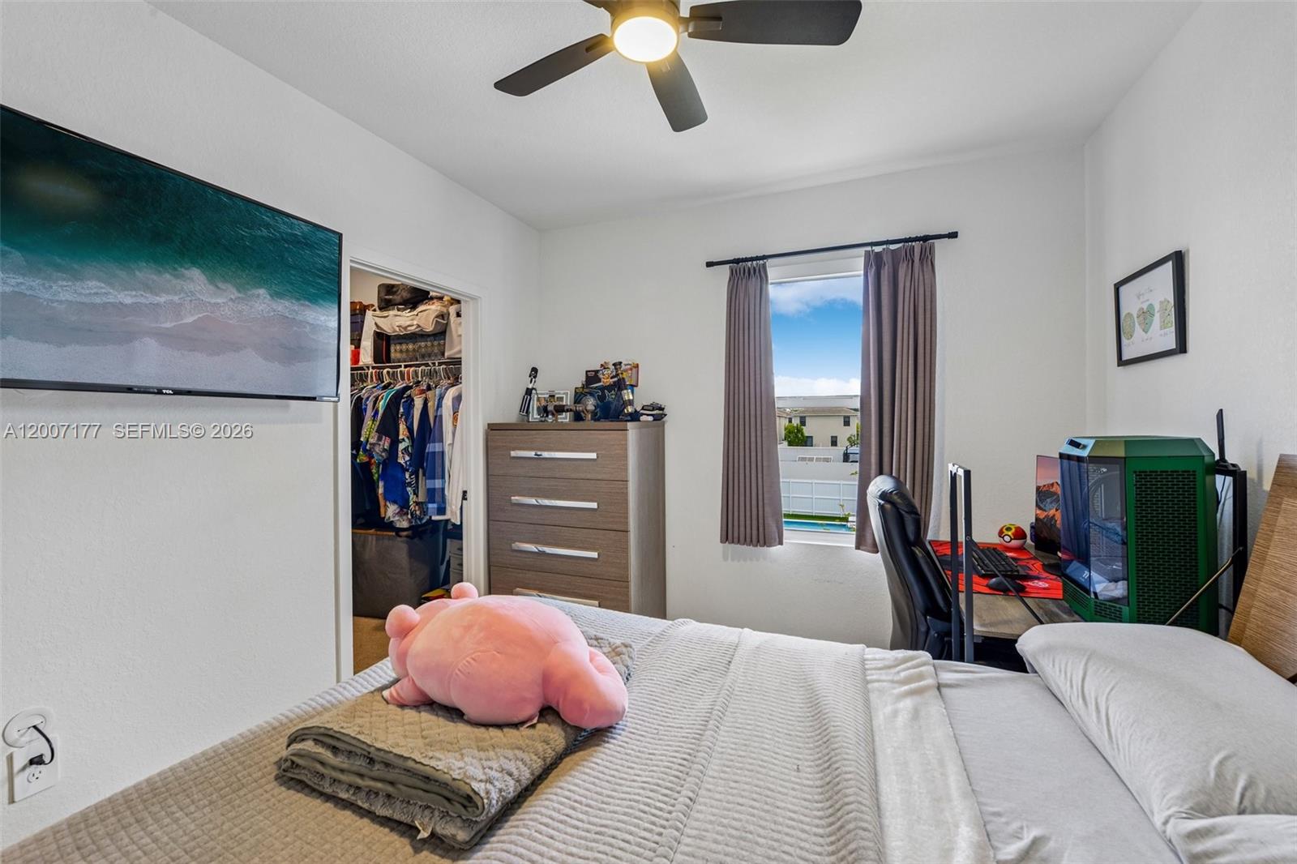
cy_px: 432
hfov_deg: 104.3
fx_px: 504
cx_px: 648
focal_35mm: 14
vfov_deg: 81.2
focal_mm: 14
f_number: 9
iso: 200
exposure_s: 1/6
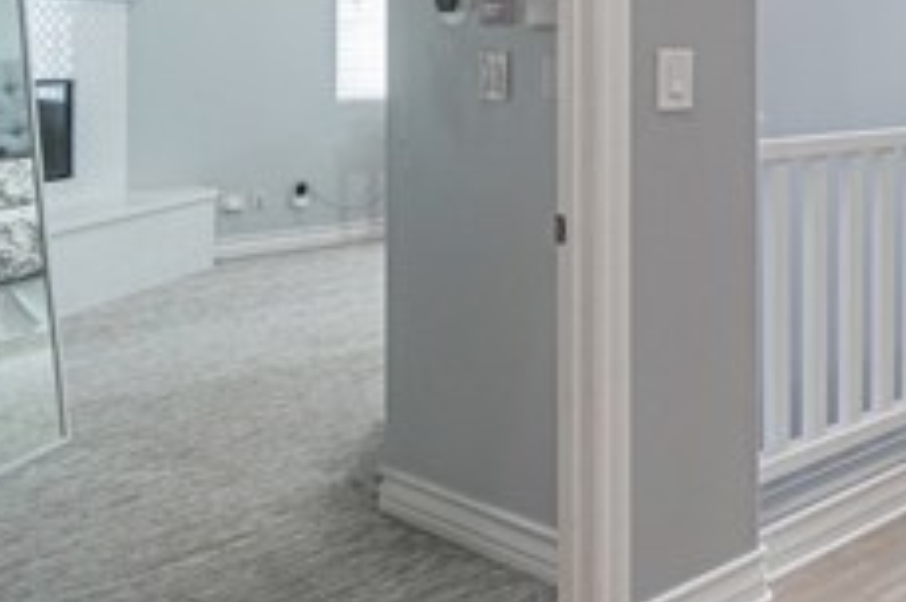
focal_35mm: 42
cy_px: 63
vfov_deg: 30.4
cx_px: 1143
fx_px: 1055
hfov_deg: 34.6
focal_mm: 10
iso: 320
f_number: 7.1
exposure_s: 1/13
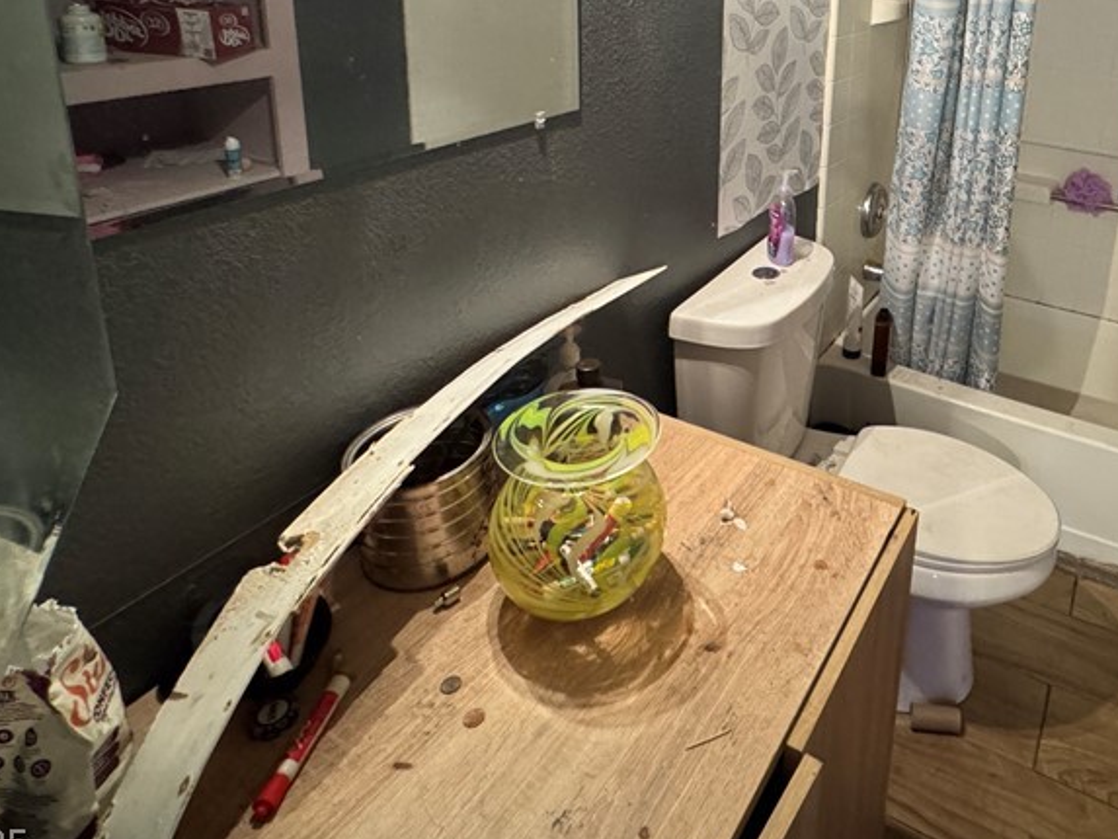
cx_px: 831
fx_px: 808
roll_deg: -3.6
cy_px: 140
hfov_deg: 65.4
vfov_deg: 50.7
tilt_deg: -15.3
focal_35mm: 25
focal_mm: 2.22
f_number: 2.2
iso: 1000
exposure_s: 1/60
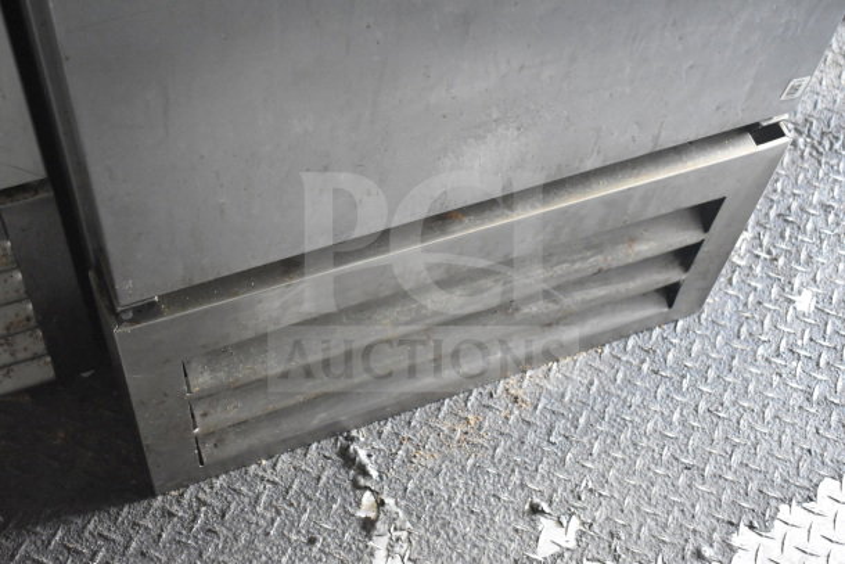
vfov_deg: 28.1
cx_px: 422
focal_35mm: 48
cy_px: 282
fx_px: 1127
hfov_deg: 41.1
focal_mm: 32
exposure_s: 1/50
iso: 6400
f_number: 4.5
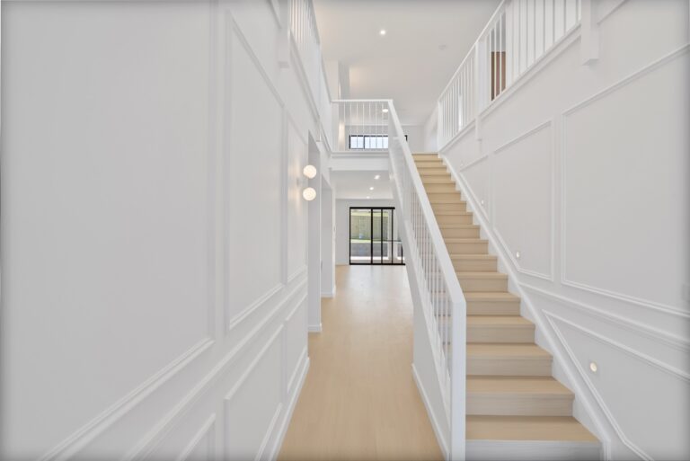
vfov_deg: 73.8
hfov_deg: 96.7
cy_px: 230
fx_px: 307
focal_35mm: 16
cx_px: 345
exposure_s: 1/25
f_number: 10
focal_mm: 16
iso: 640
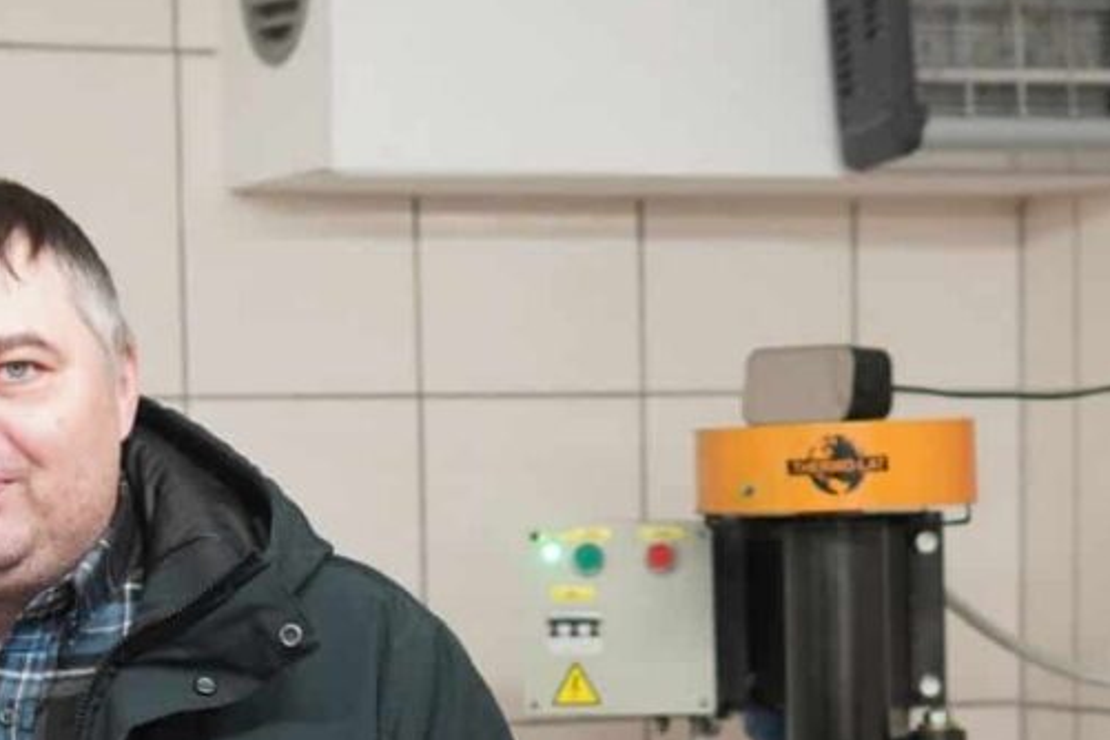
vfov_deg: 9.7
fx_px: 4255
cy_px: 1035
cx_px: 660
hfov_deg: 14.9
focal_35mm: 138
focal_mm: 30
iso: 800
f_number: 2
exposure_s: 1/400
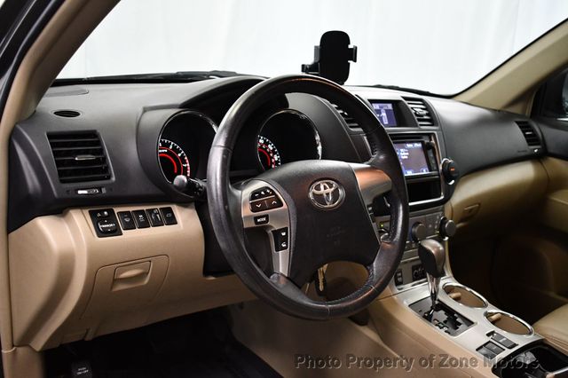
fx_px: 568
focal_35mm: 36
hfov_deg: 53.2
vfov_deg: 36.8
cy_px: 189
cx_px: 284
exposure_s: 1/100
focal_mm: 24
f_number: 4
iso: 3200
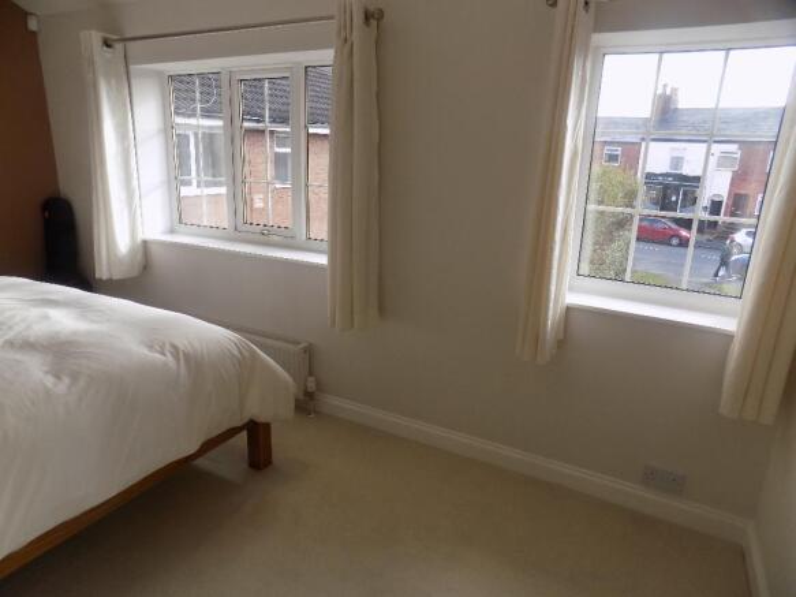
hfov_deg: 73.9
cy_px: 298
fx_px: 529
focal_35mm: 23
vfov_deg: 58.9
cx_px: 398
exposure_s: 1/125
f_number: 3.1
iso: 80
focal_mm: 4
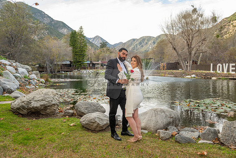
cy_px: 79
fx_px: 184
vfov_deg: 46.4
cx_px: 118
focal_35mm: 28
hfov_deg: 65.5
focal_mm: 28
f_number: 5.6
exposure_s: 1/125
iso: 200
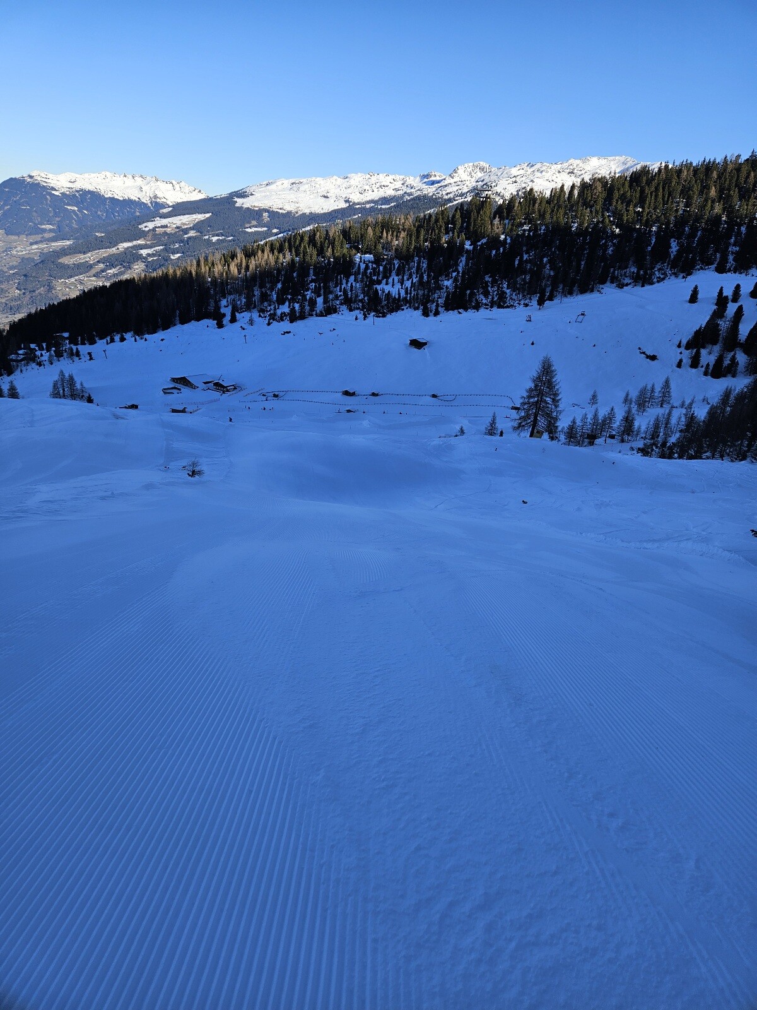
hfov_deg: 58.9
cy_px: 505
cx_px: 378
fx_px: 671
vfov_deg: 73.9
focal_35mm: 23
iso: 25
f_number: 1.8
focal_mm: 5.4
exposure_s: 1/1667
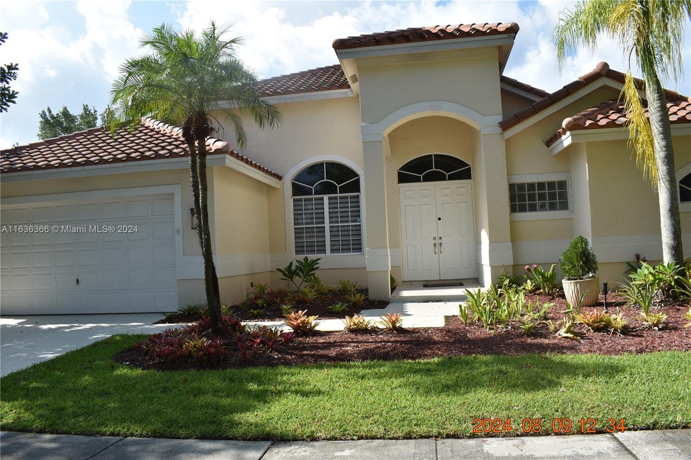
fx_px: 518
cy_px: 230
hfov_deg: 67.4
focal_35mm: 27
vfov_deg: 47.9
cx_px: 346
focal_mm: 18
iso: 110
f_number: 8
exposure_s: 1/250
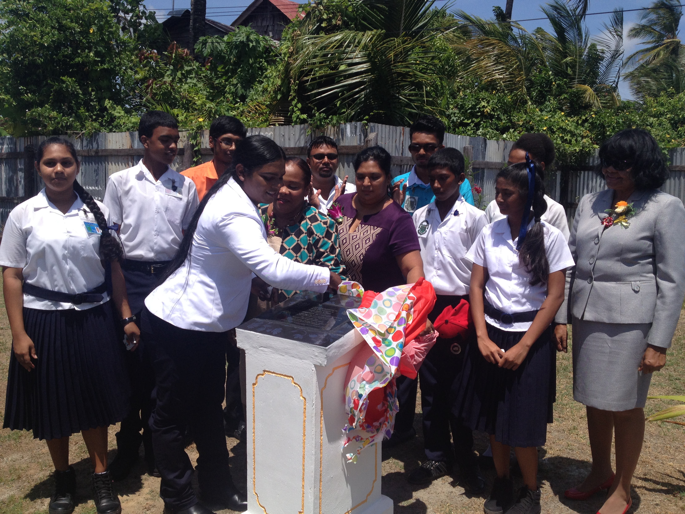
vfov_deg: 40.7
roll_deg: +0.2
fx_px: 693
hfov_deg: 52.6
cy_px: 257
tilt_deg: -11.5
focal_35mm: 35
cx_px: 342
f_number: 2.4
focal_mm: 4.28
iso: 50
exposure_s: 1/2304
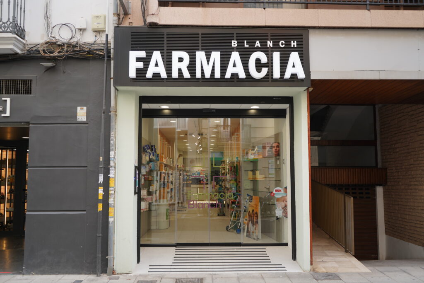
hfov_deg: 57.2
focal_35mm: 33
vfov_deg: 40.0
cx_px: 212
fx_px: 389
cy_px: 142
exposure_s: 1/80
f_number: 4.5
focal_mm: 33
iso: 100
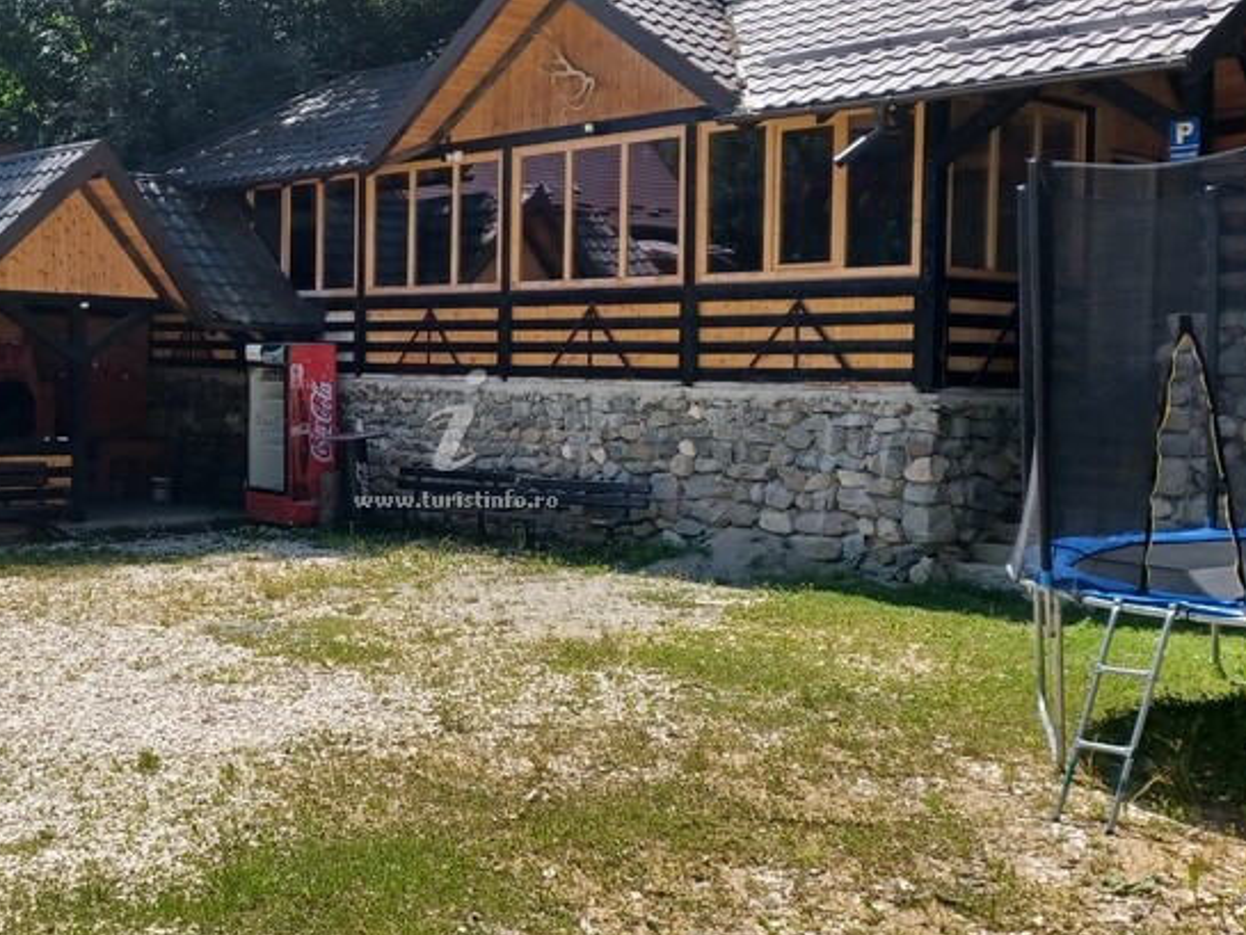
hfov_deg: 40.0
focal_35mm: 47
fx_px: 1692
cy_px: 418
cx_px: 439
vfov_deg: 30.9
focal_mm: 4.6
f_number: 1.8
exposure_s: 1/311
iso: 32
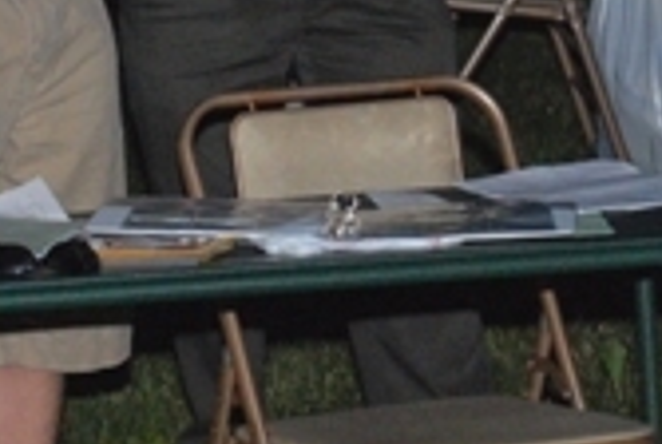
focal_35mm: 250
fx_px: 4605
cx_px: 434
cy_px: -279
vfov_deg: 5.5
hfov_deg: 8.2
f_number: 5.6
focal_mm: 48
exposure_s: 1/60
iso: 1000
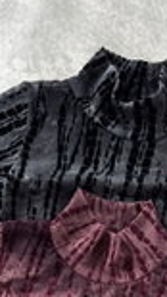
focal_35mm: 90
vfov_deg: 19.8
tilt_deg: -87.3
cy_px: 470
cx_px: 86
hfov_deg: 13.4
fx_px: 710
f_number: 1.78
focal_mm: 6.76
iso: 320
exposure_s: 1/60
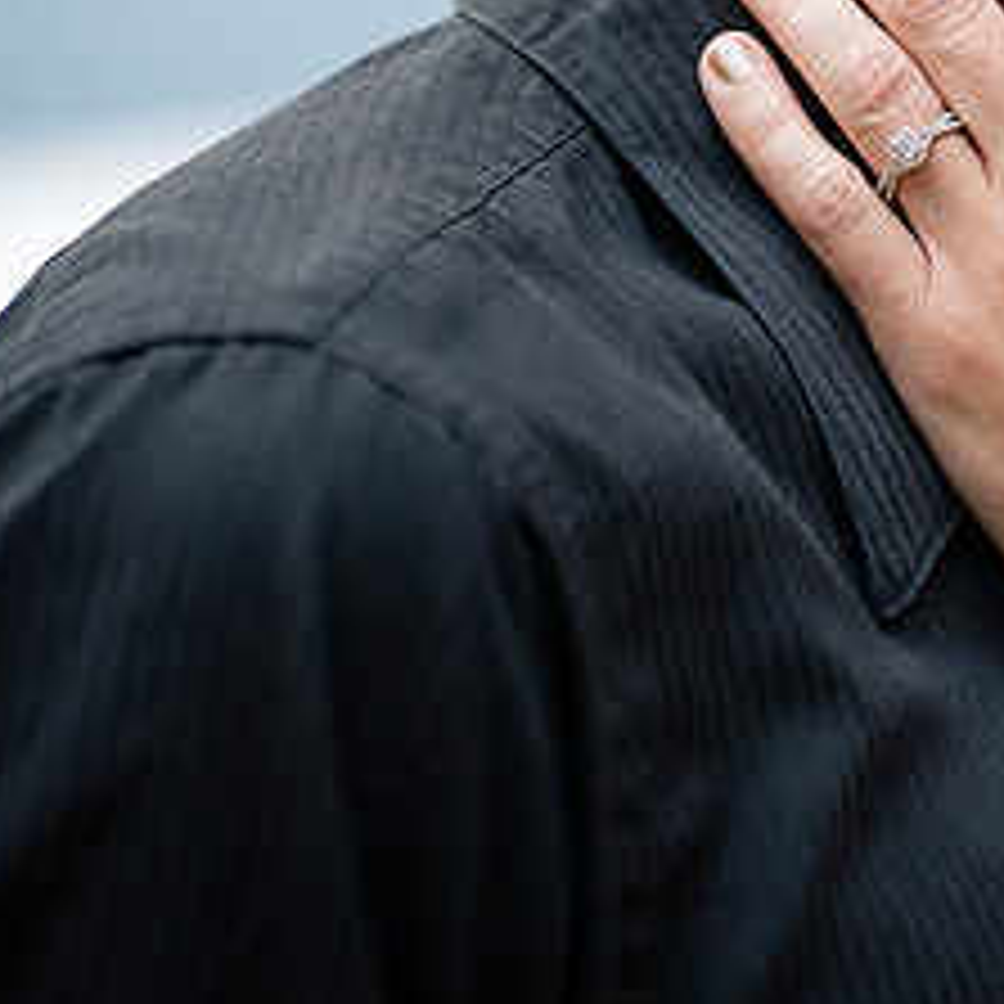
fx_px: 6169
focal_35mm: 188
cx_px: 1027
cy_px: 205
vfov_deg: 9.3
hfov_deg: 9.2
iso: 800
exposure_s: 1/1600
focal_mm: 85
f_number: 3.2
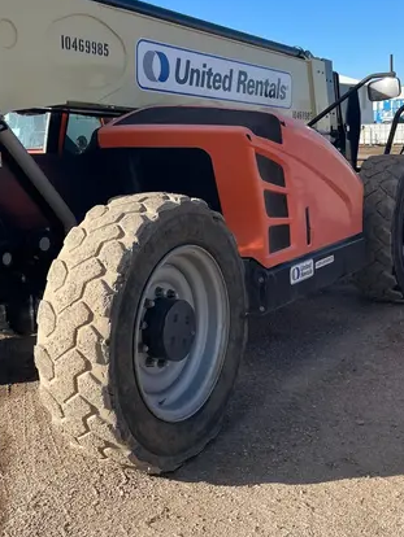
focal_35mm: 46
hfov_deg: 31.3
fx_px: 715
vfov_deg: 40.9
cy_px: 194
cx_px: 131
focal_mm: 4.2
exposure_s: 1/1916
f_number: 1.6
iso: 32
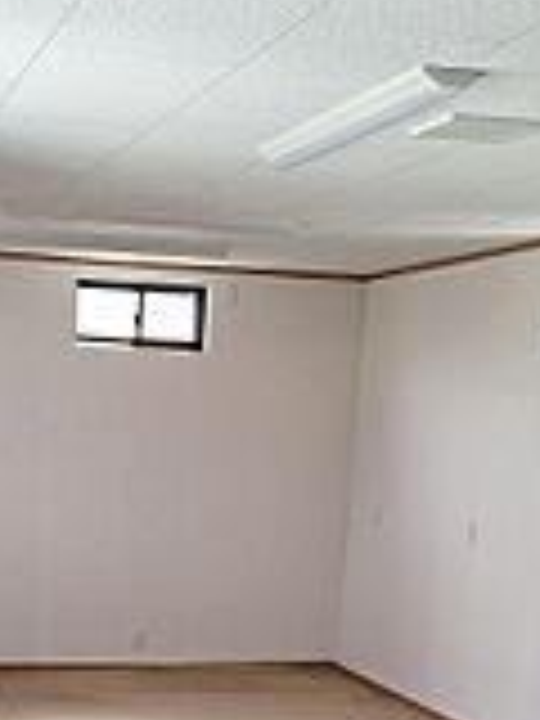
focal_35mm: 69
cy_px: 792
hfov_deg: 21.2
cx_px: 146
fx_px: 1435
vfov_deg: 26.0
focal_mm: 5.54
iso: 80
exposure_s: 1/100
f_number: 1.8
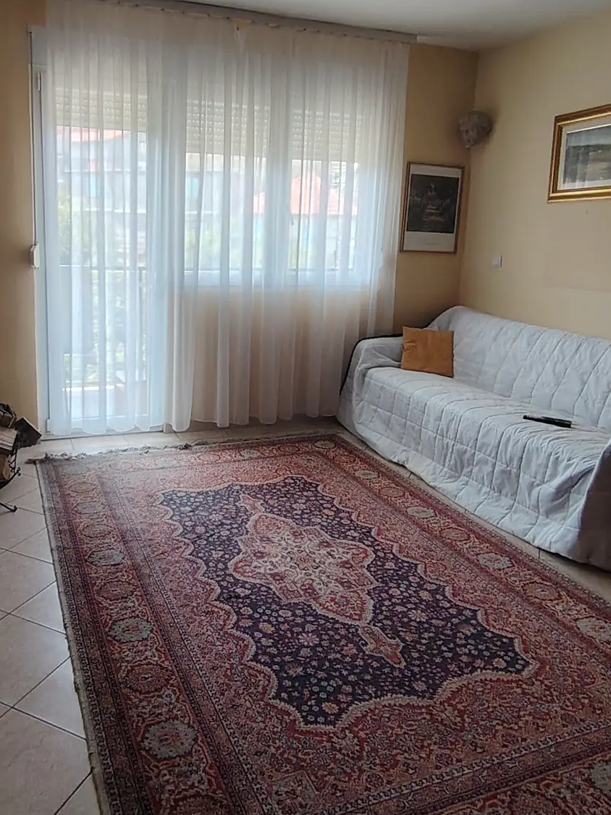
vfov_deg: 61.5
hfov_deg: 47.8
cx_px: 235
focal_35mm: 29
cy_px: 357
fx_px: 683
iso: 113
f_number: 2.2
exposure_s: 1/50
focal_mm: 1.42
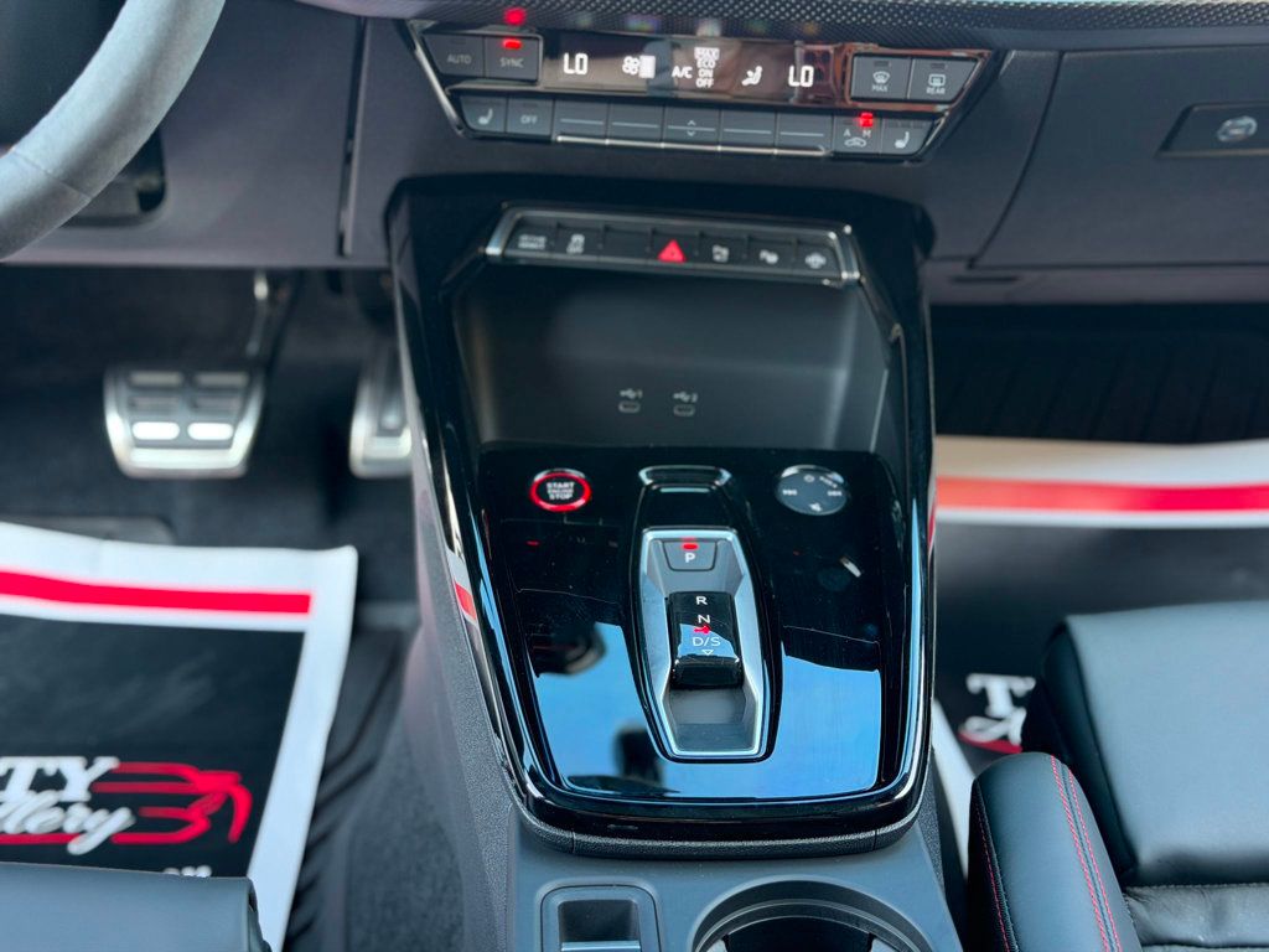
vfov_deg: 30.3
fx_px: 1760
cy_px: 476
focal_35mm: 48
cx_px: 634
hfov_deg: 39.7
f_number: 1.78
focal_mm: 6.76
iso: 160
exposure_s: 1/62
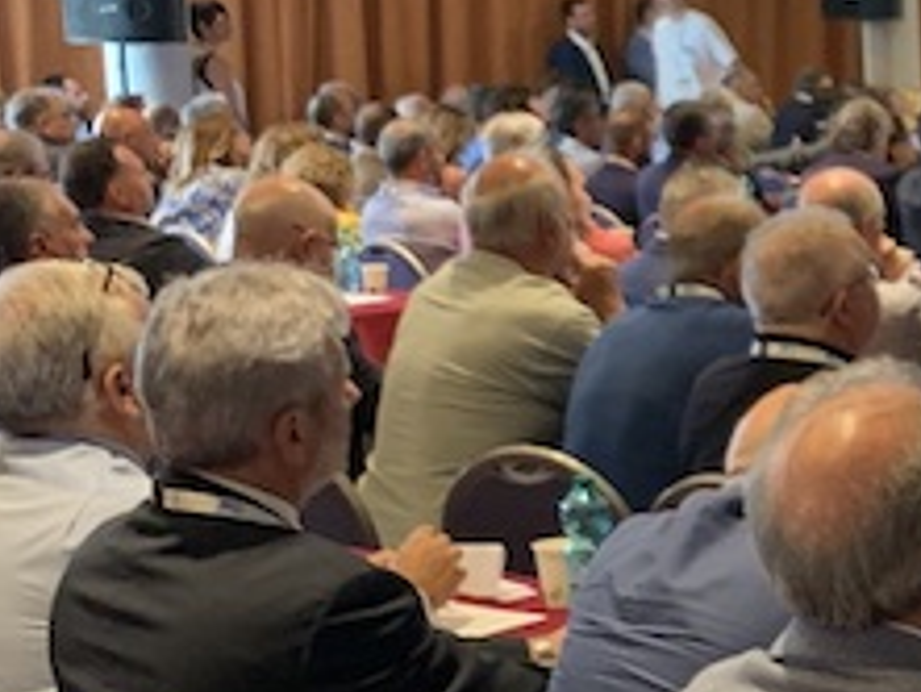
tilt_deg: -8.3
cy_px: 463
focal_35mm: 94
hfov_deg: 18.2
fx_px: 2502
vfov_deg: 15.7
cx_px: 1450
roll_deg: -0.4
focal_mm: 4.25
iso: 250
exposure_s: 1/33
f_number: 1.8
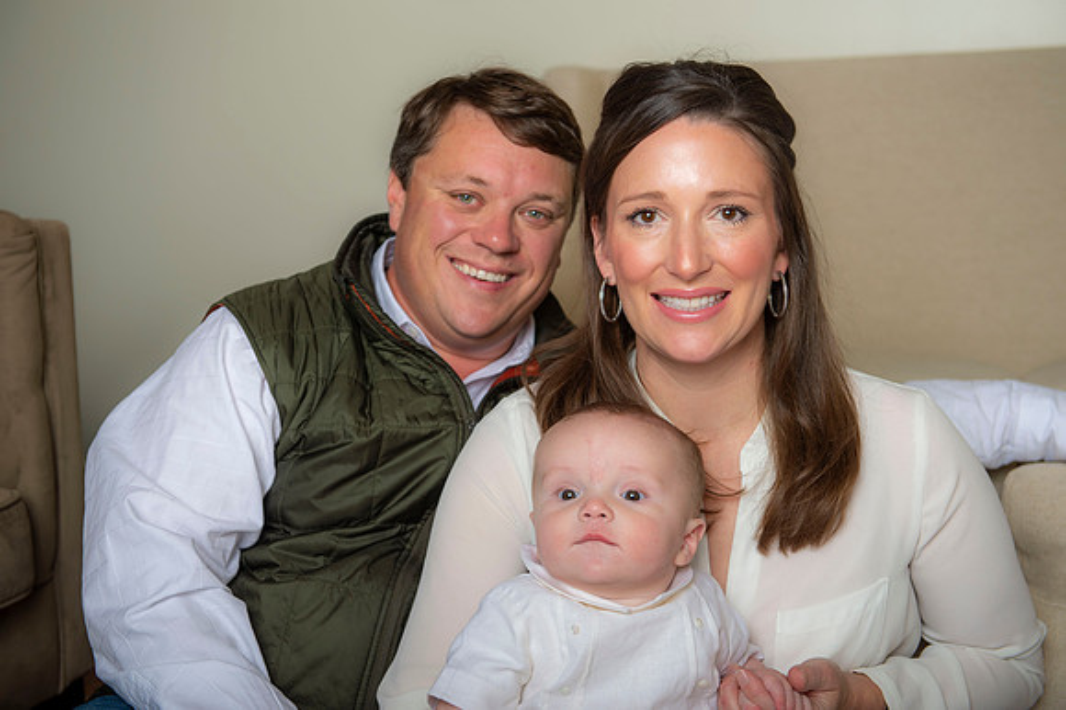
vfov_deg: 24.6
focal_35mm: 55
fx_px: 1628
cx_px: 533
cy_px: 355
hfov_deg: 36.3
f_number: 4.5
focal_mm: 55
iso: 200
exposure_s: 1/200
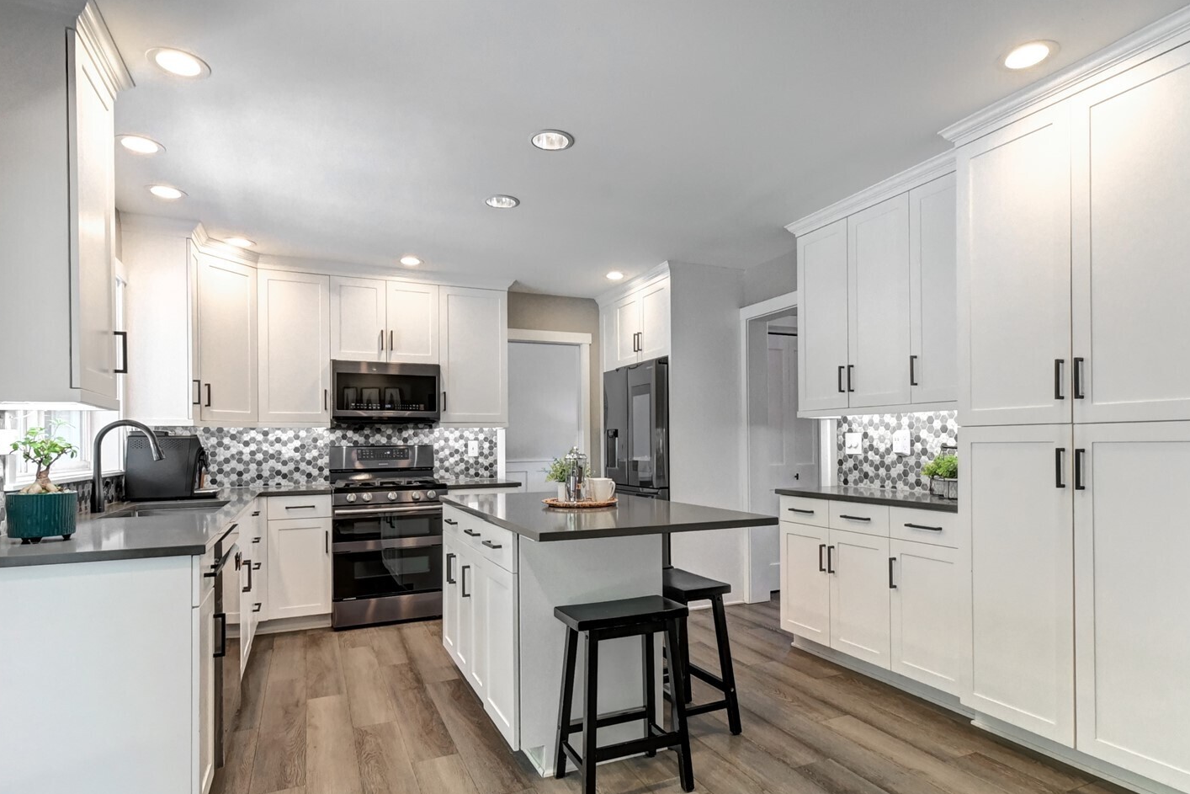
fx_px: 595
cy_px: 473
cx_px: 635
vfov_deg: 66.8
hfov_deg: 89.9
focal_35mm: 18
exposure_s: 1/5
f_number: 11
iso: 3200
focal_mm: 10
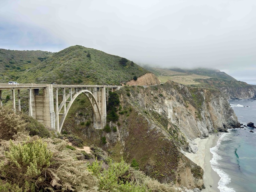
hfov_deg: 71.6
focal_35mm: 24
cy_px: 96
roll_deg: -0.2
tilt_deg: -4.0
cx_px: 128
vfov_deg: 56.8
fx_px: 177
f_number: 1.78
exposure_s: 1/7042
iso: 64
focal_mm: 6.76
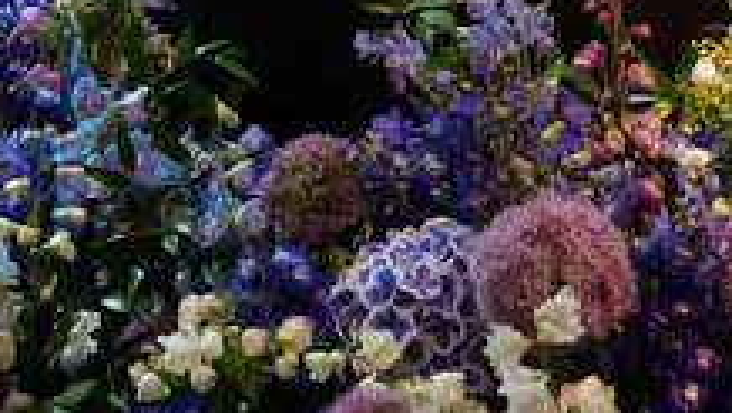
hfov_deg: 1.7
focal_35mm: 1249
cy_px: -452
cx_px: 645
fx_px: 24261
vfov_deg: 1.0
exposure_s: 1/60
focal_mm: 254
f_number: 5.6
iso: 6400
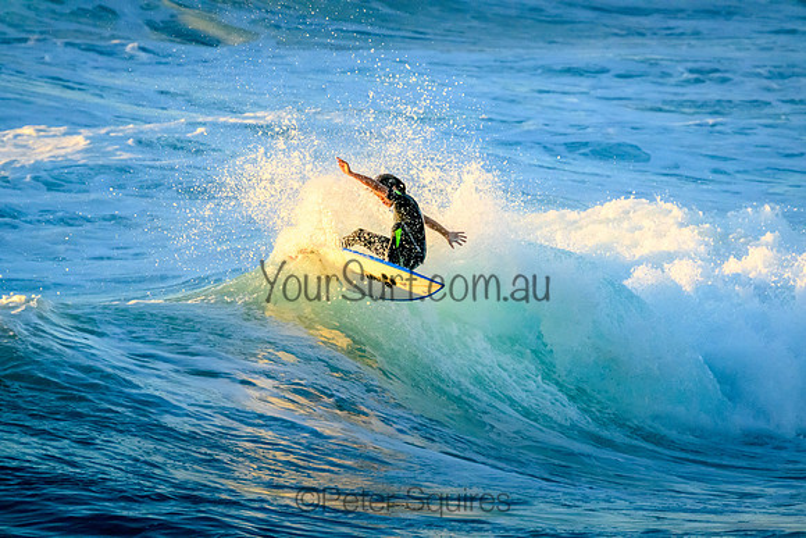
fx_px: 17914
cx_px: 403
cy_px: 269
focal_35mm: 800
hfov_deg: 2.6
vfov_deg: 1.7
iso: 5600
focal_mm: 800
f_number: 11
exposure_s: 1/2000
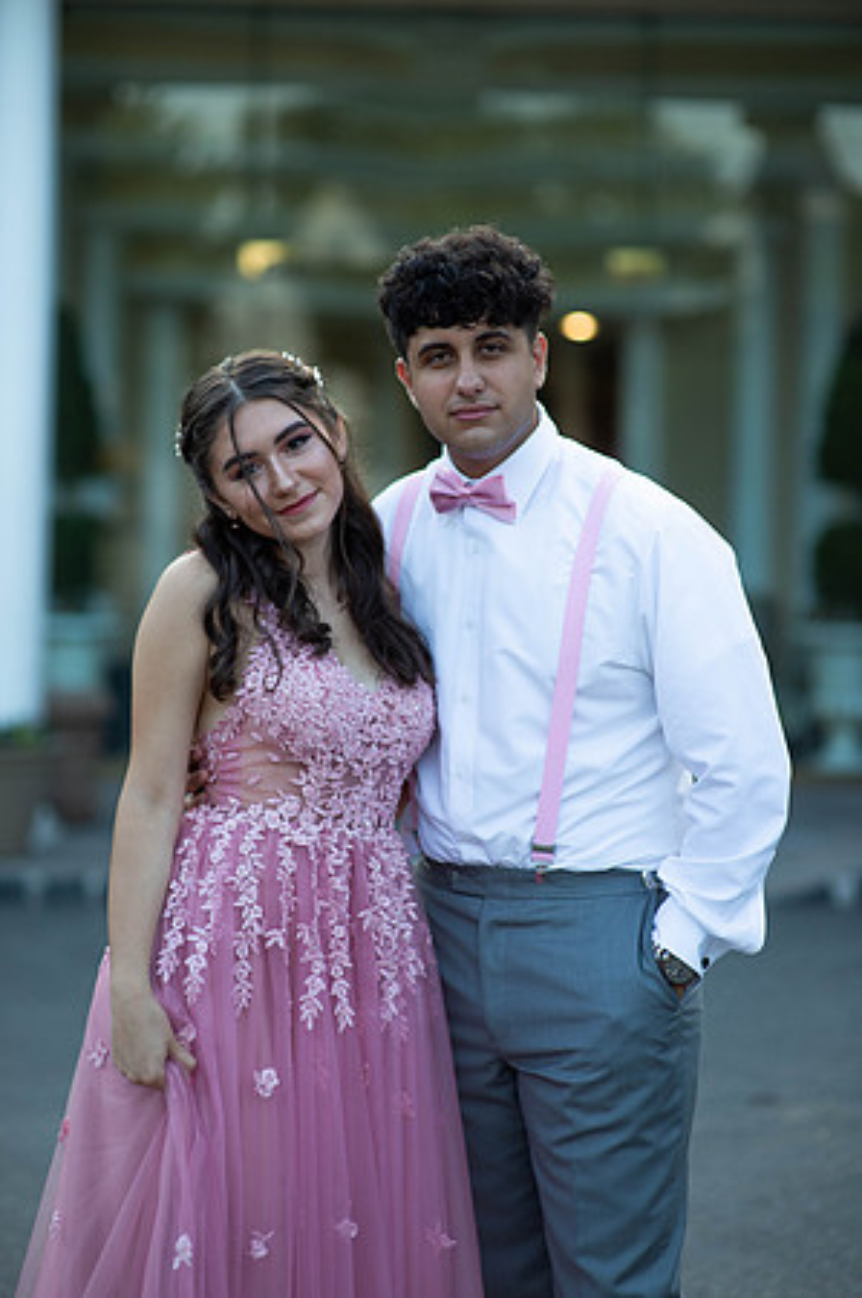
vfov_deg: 23.9
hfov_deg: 16.0
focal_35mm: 85
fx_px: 3060
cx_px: 431
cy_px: 649
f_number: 2
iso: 250
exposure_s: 1/1000
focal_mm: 85
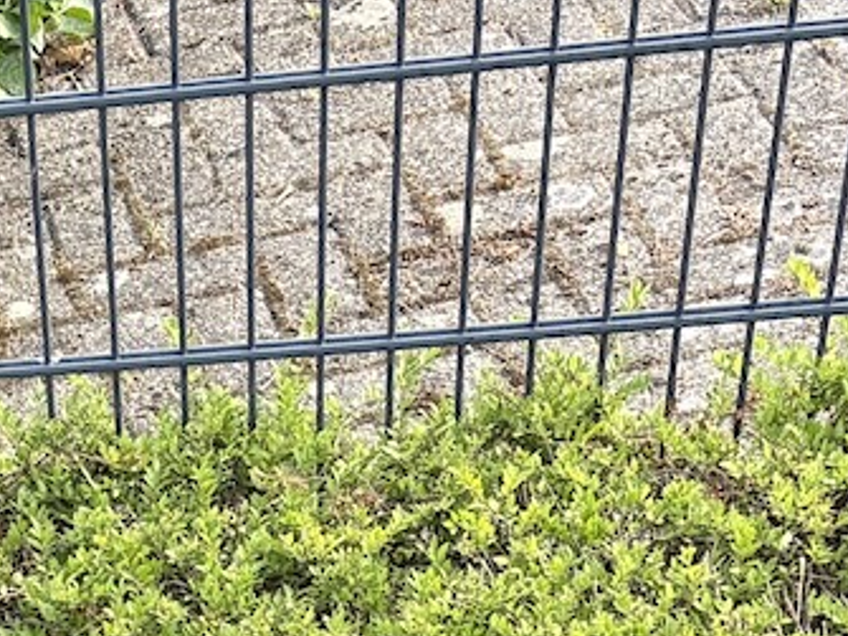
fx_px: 2963
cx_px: -310
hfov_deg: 15.4
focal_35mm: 121
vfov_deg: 10.7
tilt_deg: -49.4
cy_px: 1473
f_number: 1.6
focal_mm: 5.96
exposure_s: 1/121
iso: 100
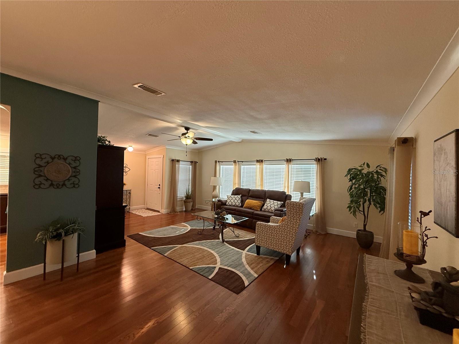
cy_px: 172
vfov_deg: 85.7
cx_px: 230
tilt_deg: +1.2
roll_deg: -1.9
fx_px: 186
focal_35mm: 14
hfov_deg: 102.1
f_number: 2.2
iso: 200
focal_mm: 2.22
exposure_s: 1/60
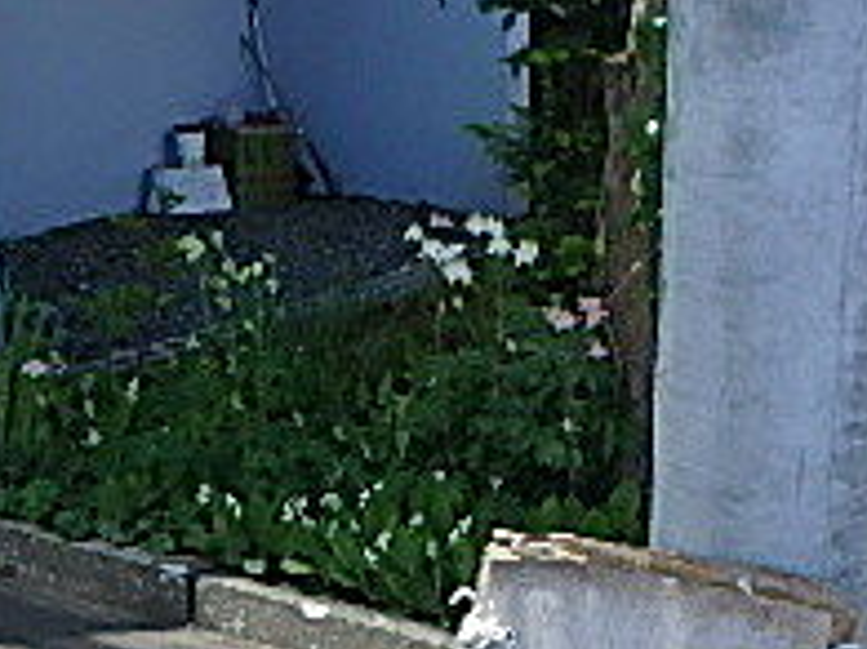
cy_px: 840
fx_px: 1727
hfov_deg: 27.7
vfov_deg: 19.6
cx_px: 667
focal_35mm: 69
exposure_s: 1/400
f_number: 3.5
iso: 125
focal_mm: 3.7
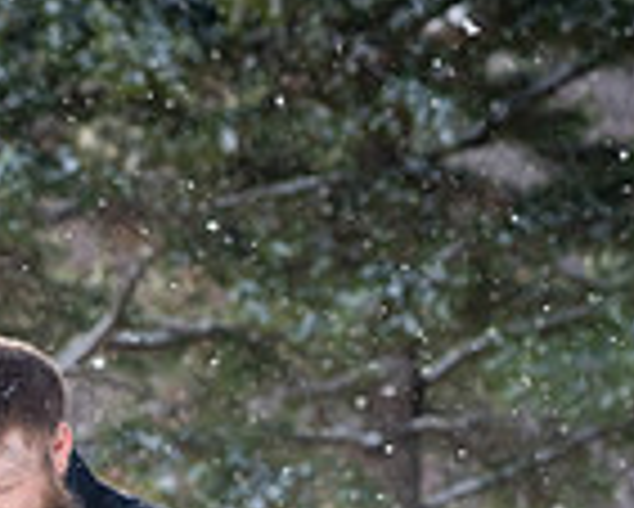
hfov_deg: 5.8
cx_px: 0
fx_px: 6290
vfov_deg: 4.6
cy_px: 967
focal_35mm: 335
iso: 640
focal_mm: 112
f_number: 7.1
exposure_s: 1/1000
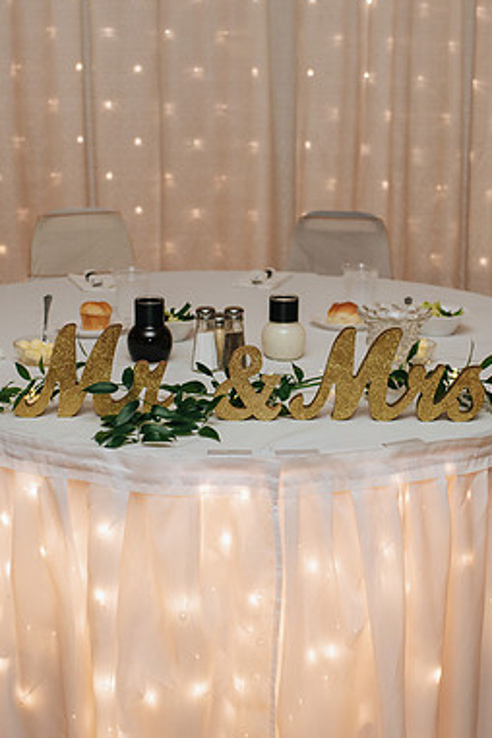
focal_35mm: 59
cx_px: 295
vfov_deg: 33.9
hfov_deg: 23.0
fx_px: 1209
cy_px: 369
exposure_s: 1/200
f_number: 3.2
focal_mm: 35
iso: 800
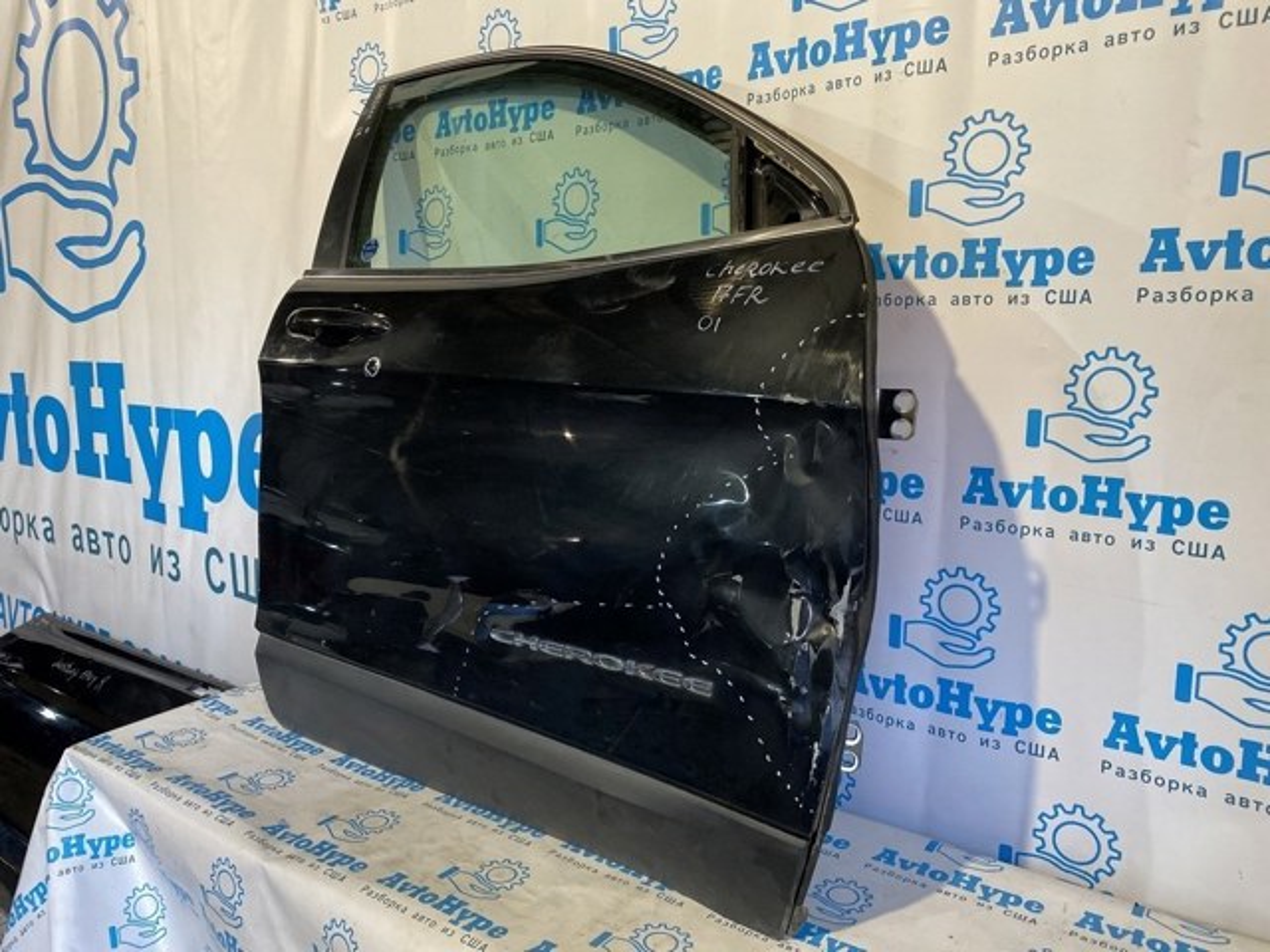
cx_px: 635
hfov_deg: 67.3
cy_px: 476
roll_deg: +0.0
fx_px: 954
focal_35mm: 26
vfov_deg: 53.1
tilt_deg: -8.2
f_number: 1.8
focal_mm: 4.25
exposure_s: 1/50
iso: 400
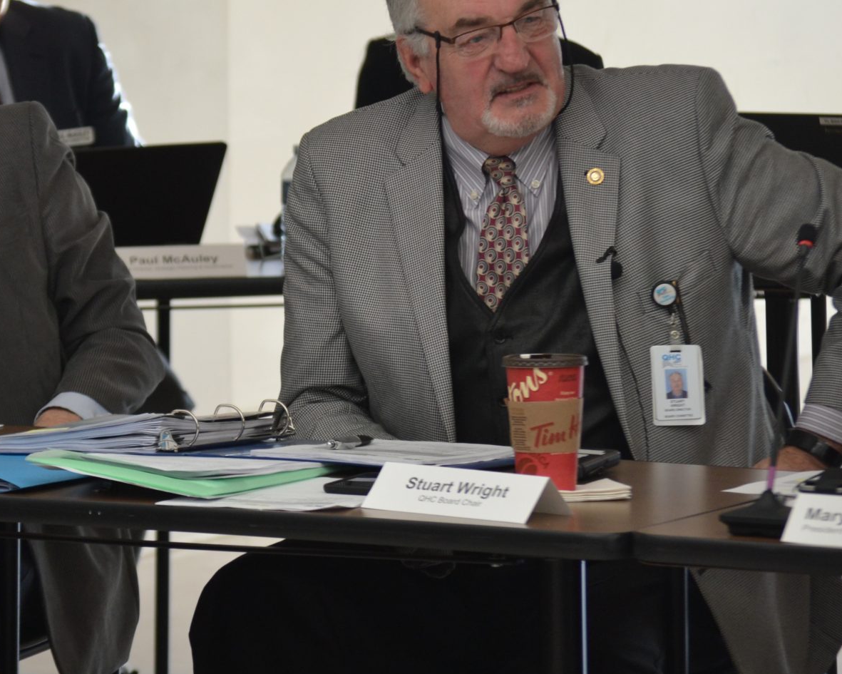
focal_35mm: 244
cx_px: 254
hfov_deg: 7.9
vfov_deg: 6.3
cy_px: 212
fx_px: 6081
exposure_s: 1/125
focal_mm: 100
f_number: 4.5
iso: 560
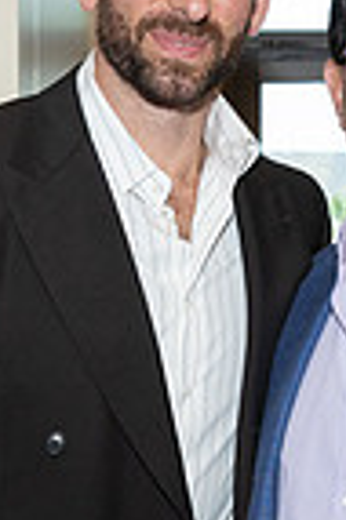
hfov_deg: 10.3
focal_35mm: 132
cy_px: 451
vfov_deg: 15.4
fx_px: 1907
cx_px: 291
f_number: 5.6
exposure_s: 1/100
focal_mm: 28
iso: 800
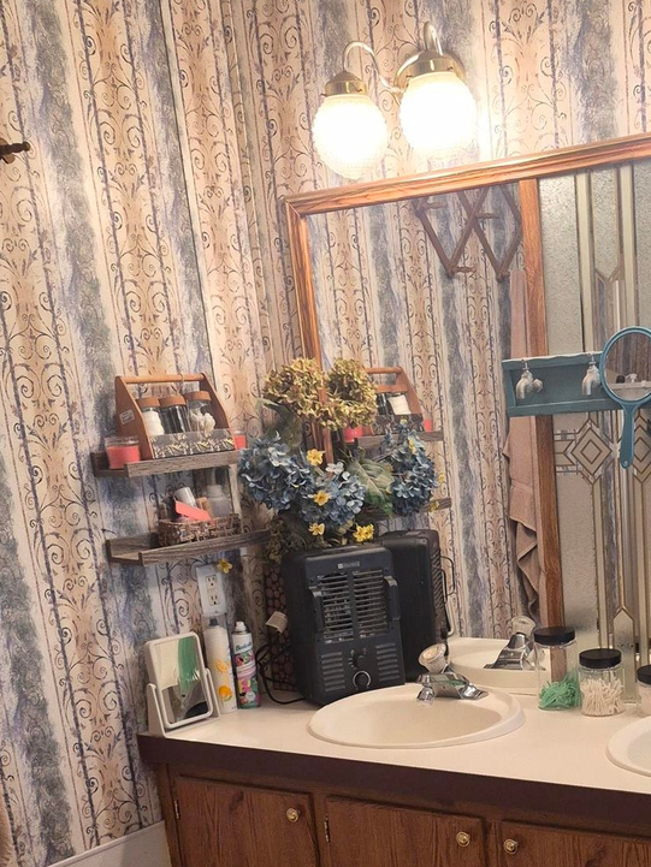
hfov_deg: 29.1
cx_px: 510
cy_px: 760
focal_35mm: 49
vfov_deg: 36.7
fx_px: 1228
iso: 400
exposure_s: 1/120
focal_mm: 5.4
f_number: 1.8
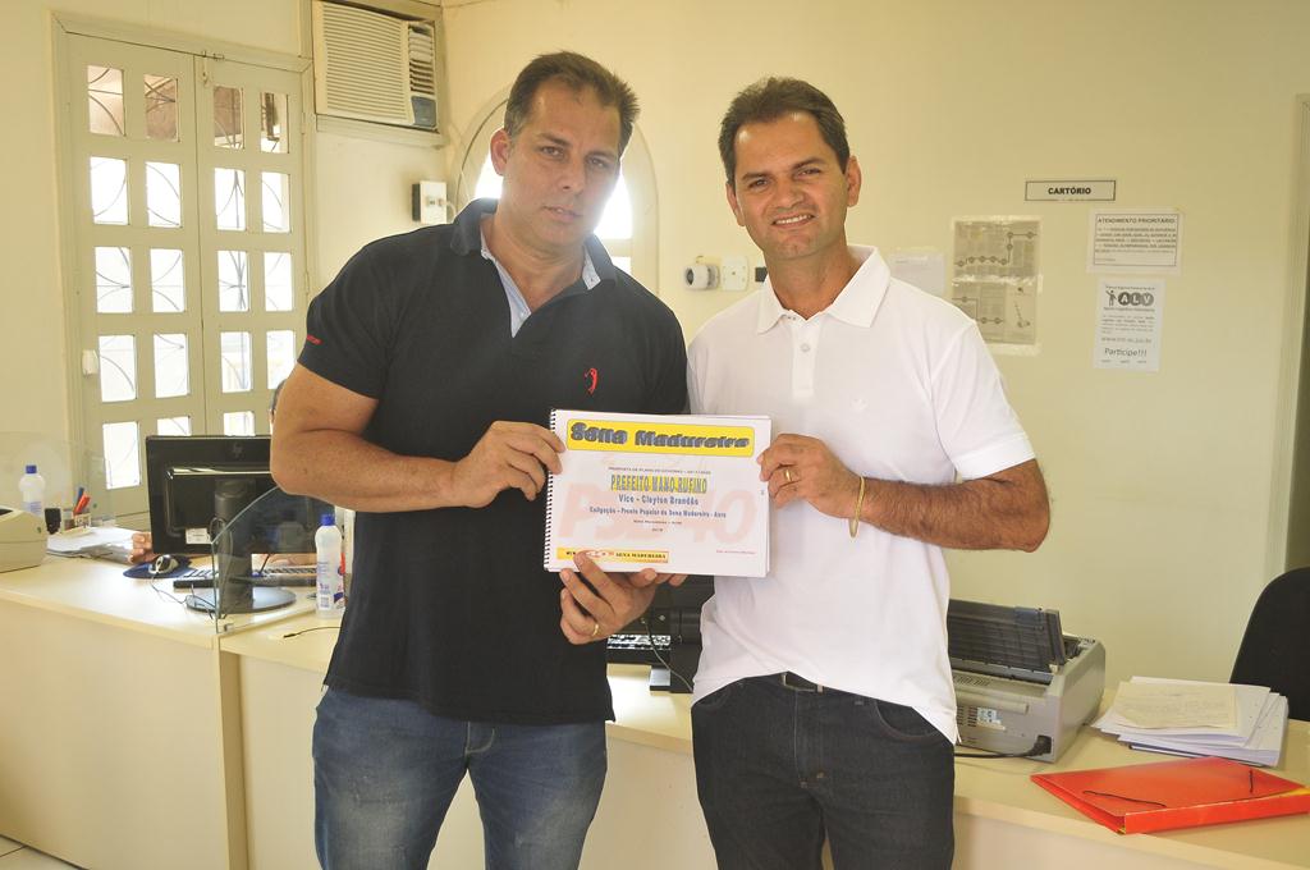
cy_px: 435
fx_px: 1308
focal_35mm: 36
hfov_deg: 53.2
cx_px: 655
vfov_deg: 36.8
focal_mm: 24
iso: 640
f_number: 4
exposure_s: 1/45
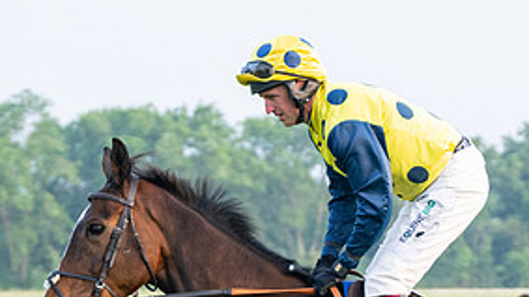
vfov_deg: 3.4
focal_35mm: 352
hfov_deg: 6.1
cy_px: 413
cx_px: 500
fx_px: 4936
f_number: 4
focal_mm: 104
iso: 400
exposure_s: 1/640
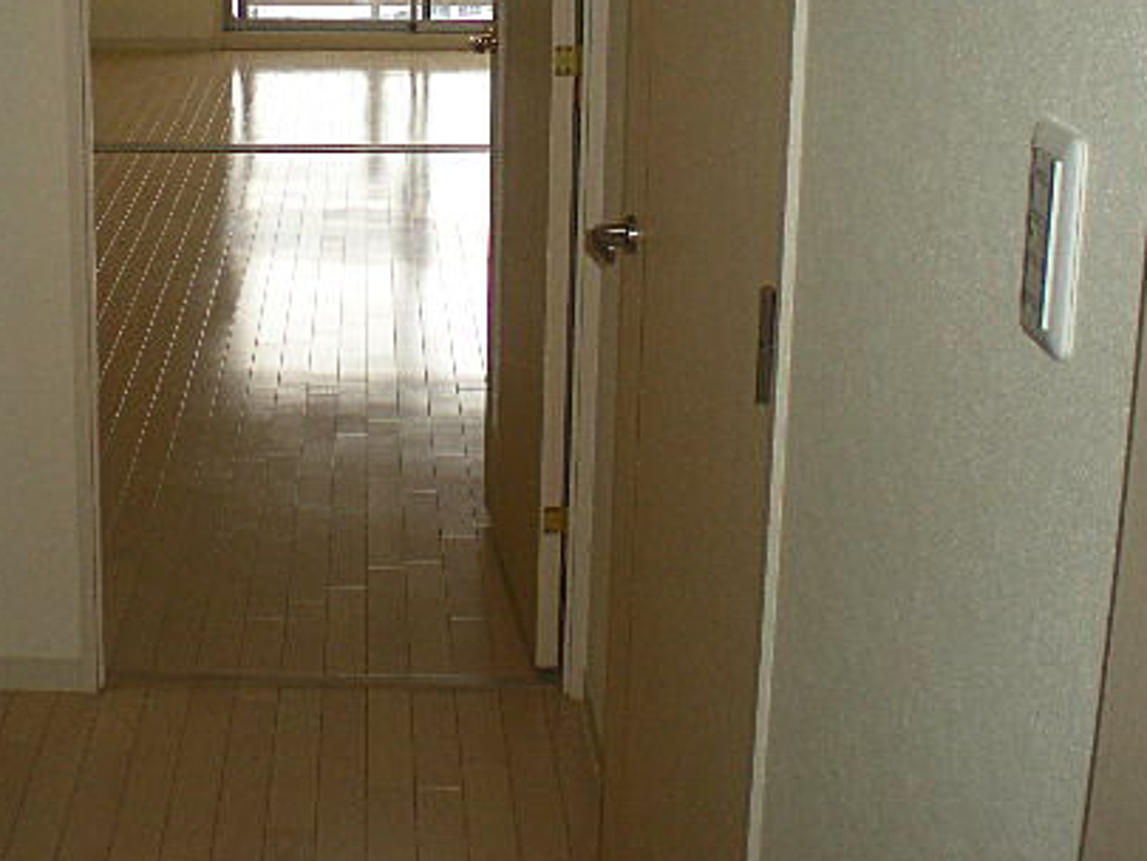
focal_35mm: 60
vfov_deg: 24.1
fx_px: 1989
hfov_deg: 31.6
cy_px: 190
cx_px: 300
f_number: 3.1
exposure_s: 1/197
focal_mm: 6.3
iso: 89
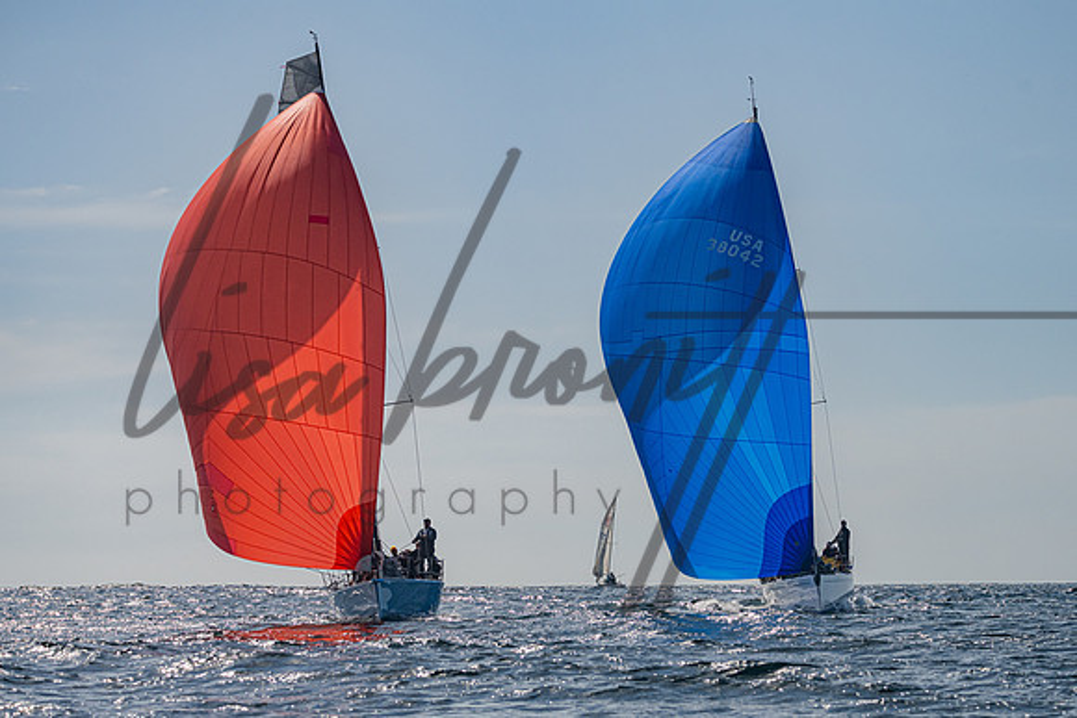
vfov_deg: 9.4
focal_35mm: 146
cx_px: 580
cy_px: 406
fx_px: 4369
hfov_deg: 14.1
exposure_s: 1/6400
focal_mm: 125
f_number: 6.3
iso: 320
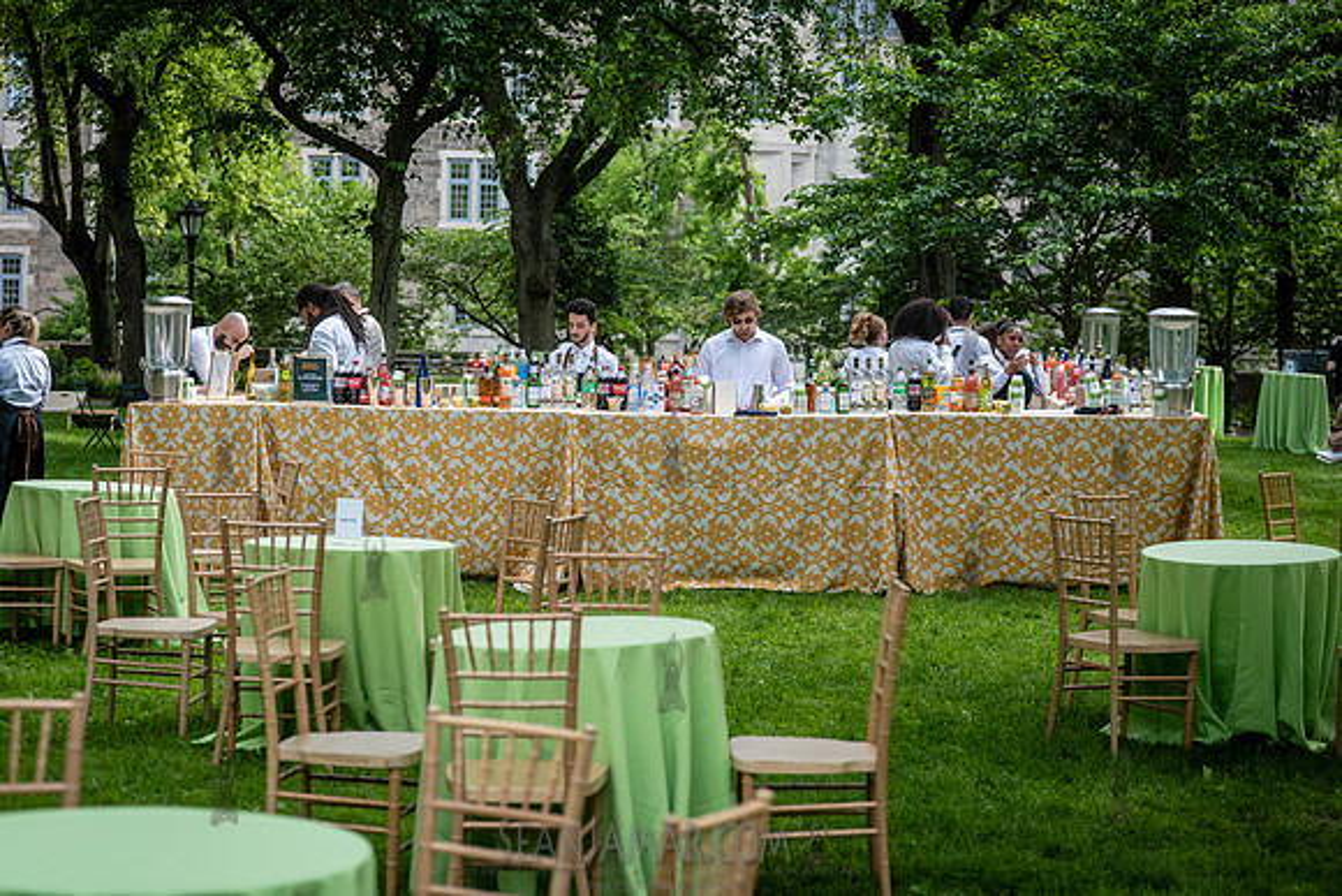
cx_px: 671
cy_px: 448
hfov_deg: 23.5
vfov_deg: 15.8
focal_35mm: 86
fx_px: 3223
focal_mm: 86
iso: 1000
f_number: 4
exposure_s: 1/1600
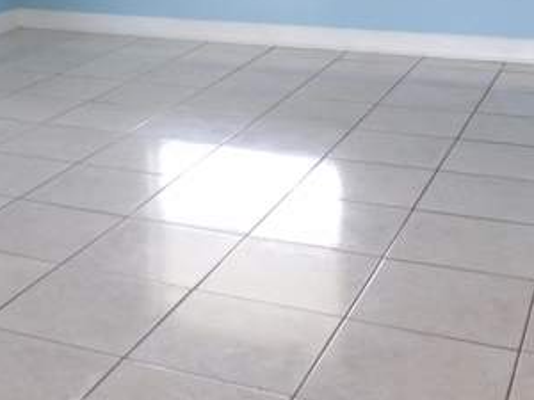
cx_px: 109
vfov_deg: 22.2
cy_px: 9
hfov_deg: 29.6
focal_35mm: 64
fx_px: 987
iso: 311
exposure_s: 1/17
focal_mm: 4.3
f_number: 3.2
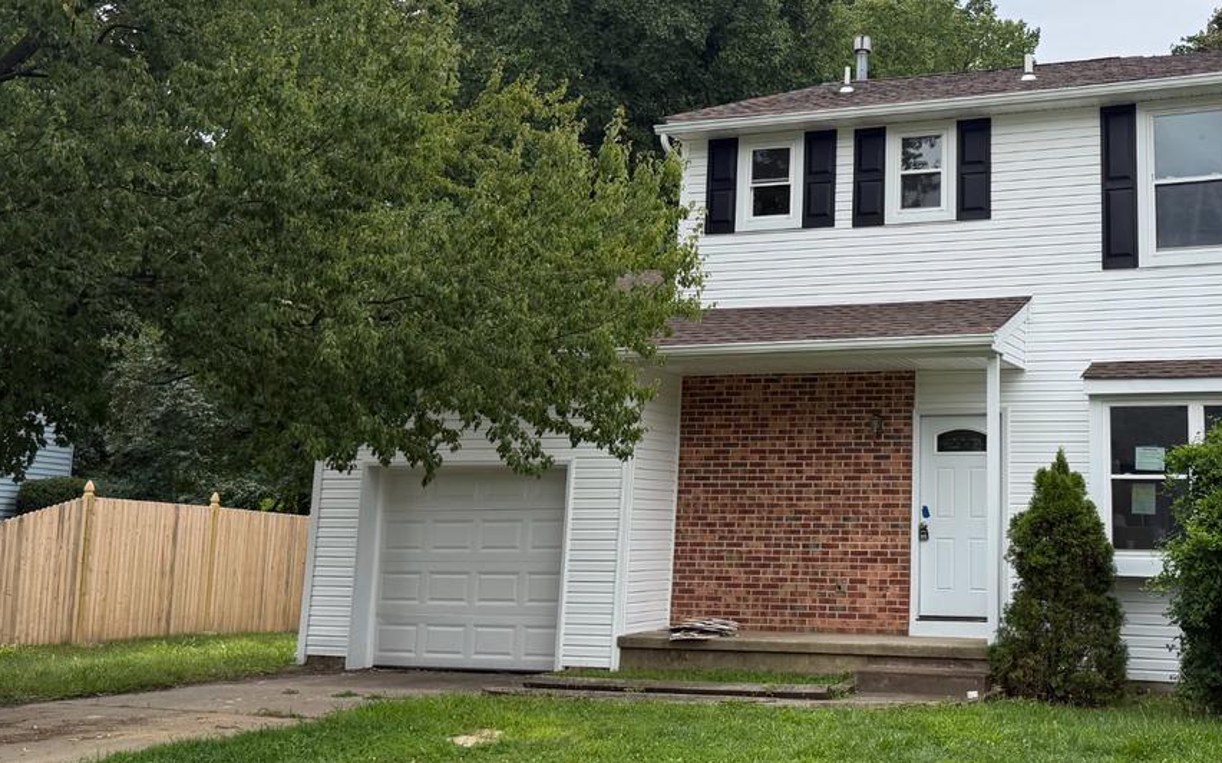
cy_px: 293
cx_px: 955
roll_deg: -0.7
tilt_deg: +9.0
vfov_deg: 29.7
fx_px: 1432
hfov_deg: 44.3
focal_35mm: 43
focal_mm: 6.76
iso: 100
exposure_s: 1/3425
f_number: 1.78
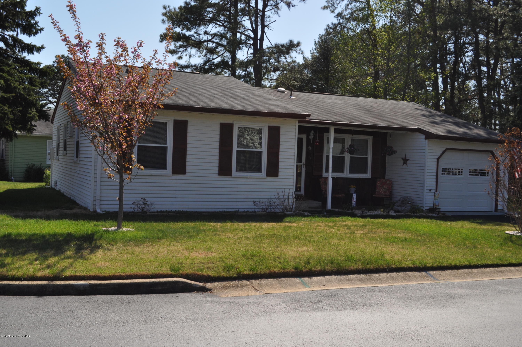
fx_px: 565
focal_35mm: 39
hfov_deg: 49.6
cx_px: 261
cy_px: 174
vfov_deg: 34.1
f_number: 9
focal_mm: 26
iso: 200
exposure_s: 1/320
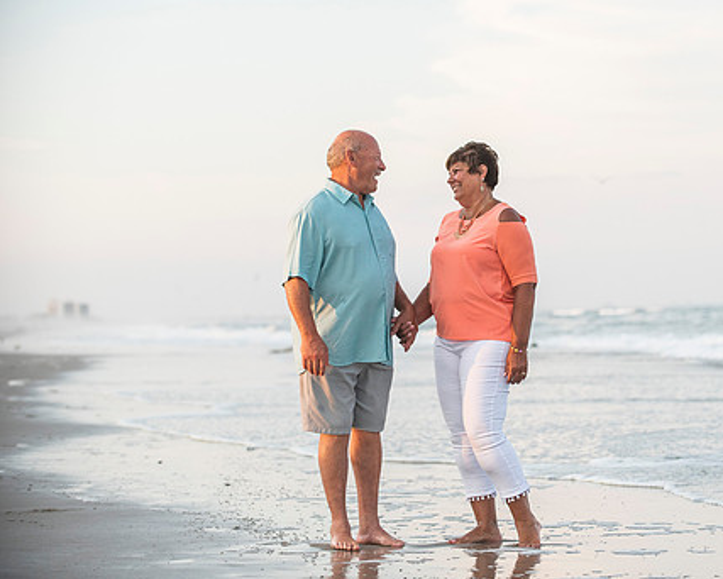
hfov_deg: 15.9
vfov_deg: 12.8
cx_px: 489
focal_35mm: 121
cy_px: 256
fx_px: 2590
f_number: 3.5
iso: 800
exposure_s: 1/2000
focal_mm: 95
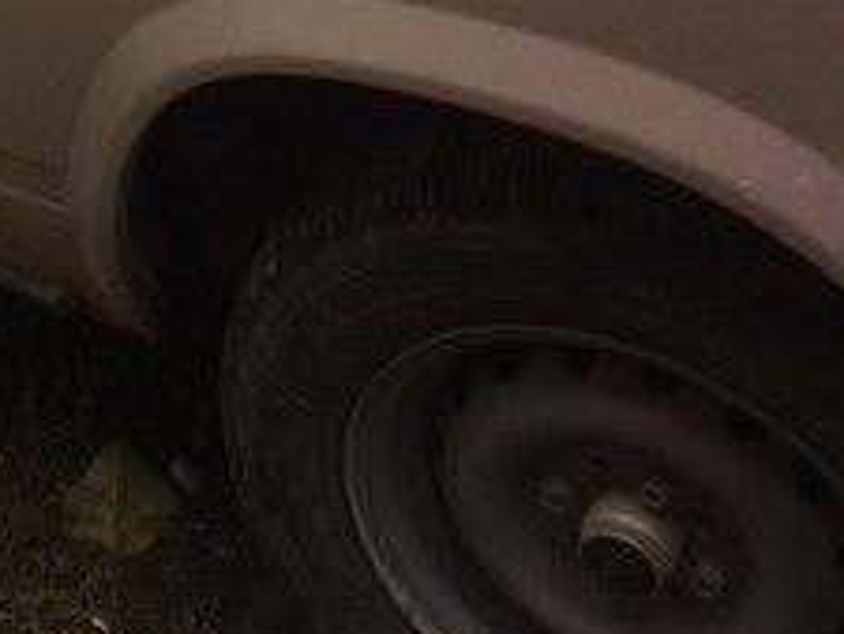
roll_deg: +16.1
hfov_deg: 21.7
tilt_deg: -25.4
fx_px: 2074
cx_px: -101
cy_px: -186
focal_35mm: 85
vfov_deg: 16.5
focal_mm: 4.15
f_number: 2.2
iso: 40
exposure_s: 1/50
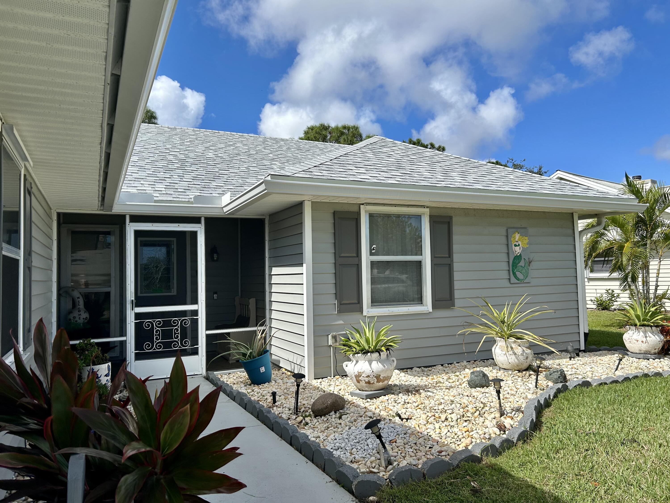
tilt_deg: +0.9
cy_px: 252
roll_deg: +1.5
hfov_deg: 67.3
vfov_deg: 53.1
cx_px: 335
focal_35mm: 26
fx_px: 503
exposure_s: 1/5319
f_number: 1.5
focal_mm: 5.7
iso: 50
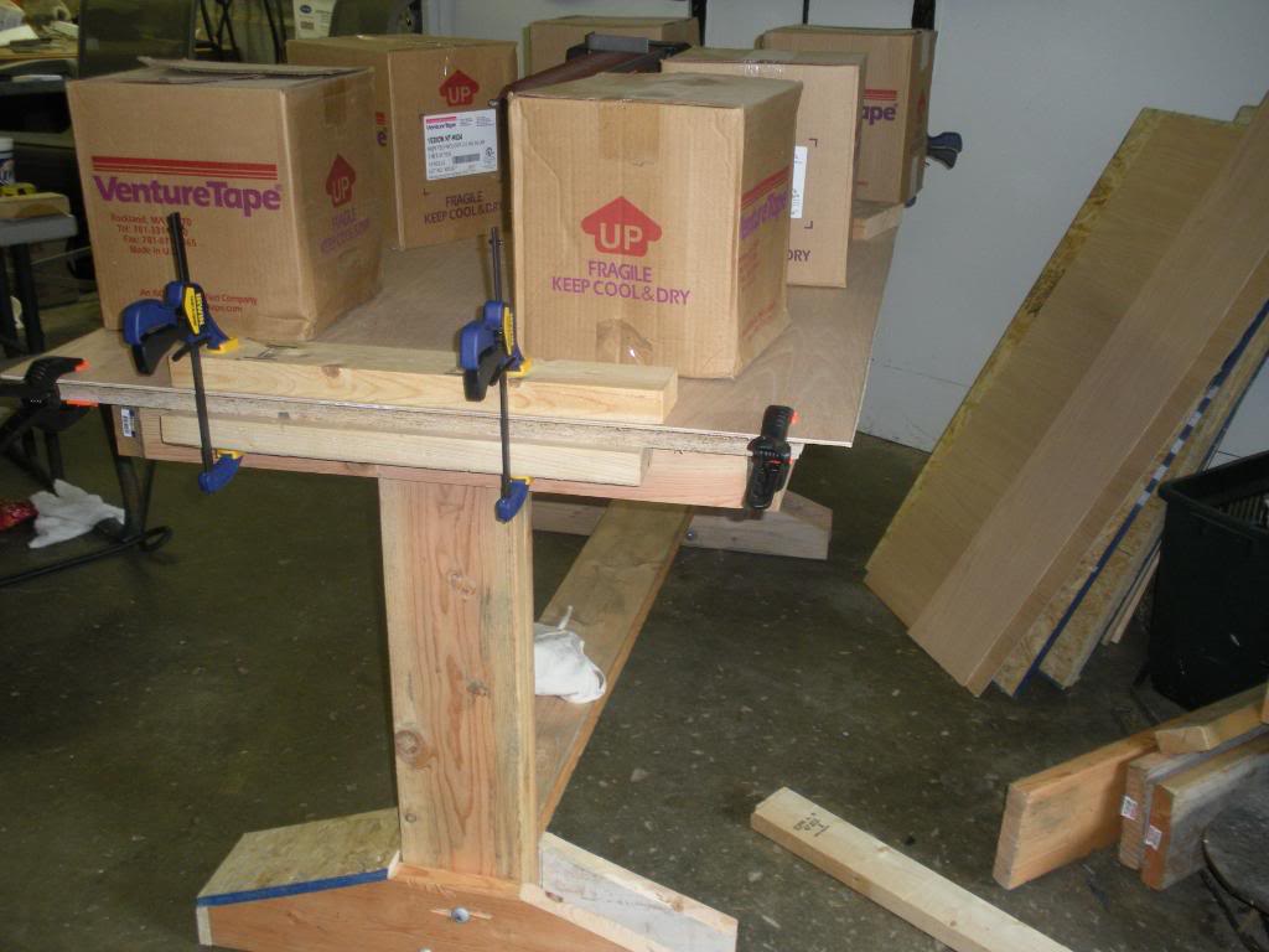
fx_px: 1320
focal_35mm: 36
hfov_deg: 51.4
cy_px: 476
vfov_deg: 39.7
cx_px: 634
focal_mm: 6.3
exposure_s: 1/30
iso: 171
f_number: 3.5
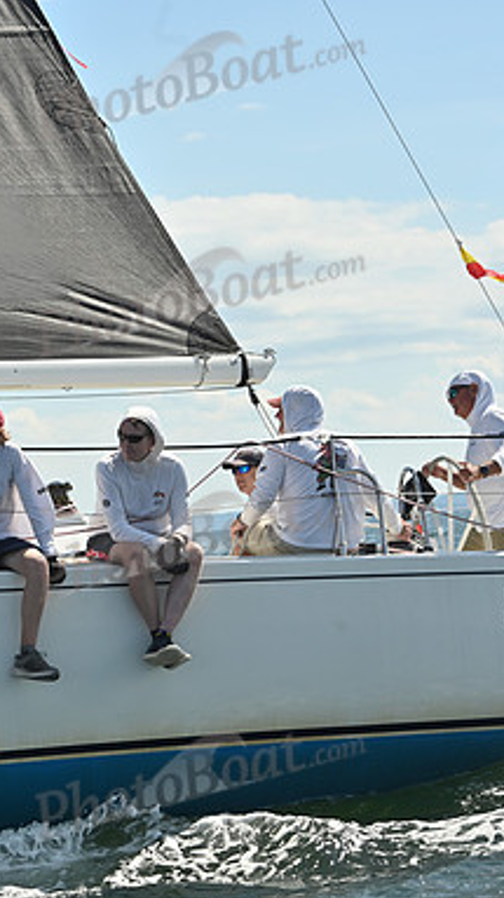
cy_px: 451
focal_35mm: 146
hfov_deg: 8.2
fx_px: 3474
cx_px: -84
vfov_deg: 14.7
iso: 250
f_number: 9
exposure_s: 1/1000
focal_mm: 92
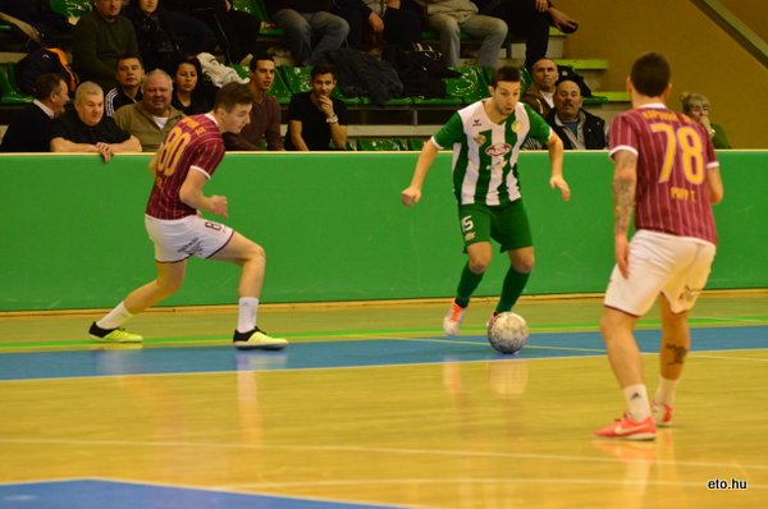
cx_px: 384
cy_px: 254
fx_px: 5431
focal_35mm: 255
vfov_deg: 5.4
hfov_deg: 8.1
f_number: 5
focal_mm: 170
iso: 4000
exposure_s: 1/400
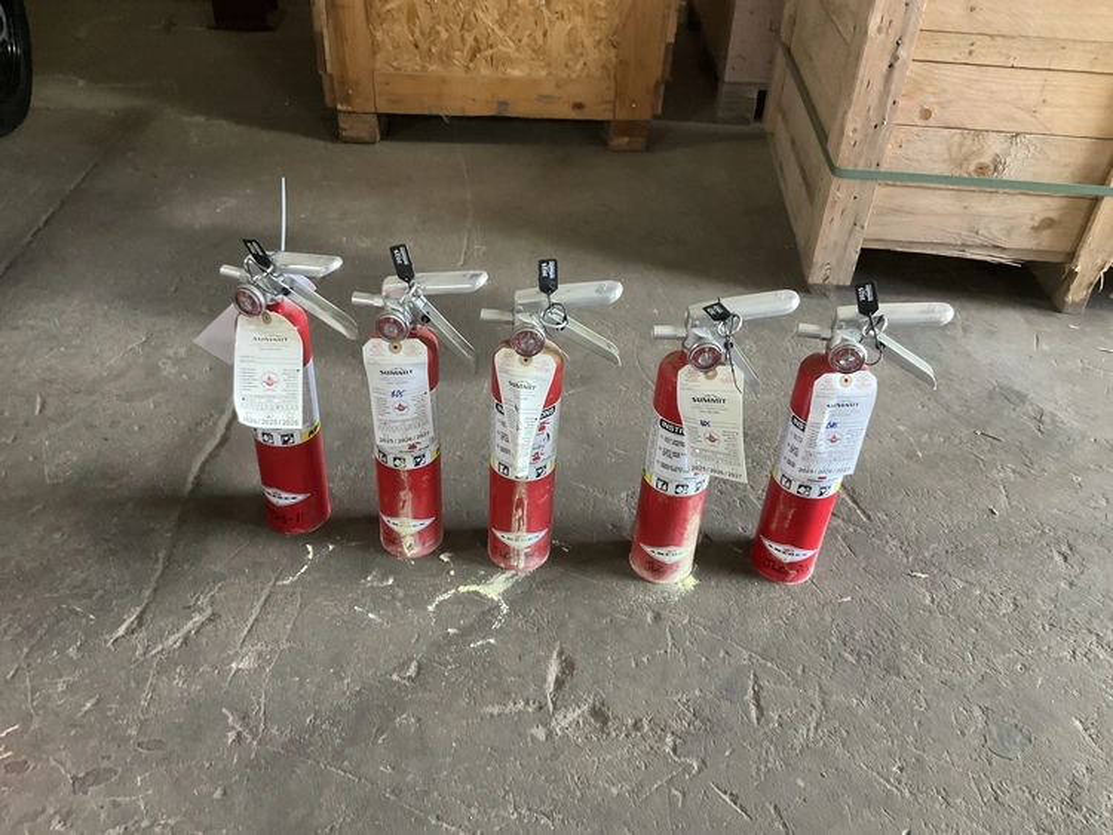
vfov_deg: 48.3
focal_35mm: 29
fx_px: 933
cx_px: 556
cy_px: 418
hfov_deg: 61.6
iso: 250
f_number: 1.8
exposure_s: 1/60
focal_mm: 3
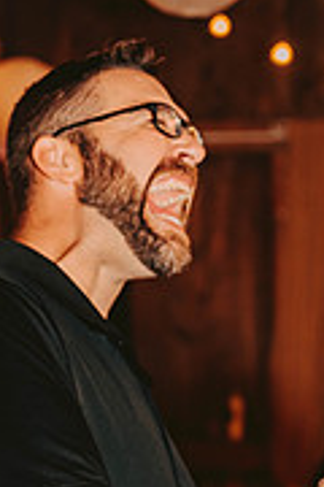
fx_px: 1755
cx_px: 211
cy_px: 409
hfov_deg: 10.5
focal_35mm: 130
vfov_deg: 15.6
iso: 1000
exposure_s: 1/160
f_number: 2.8
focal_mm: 52
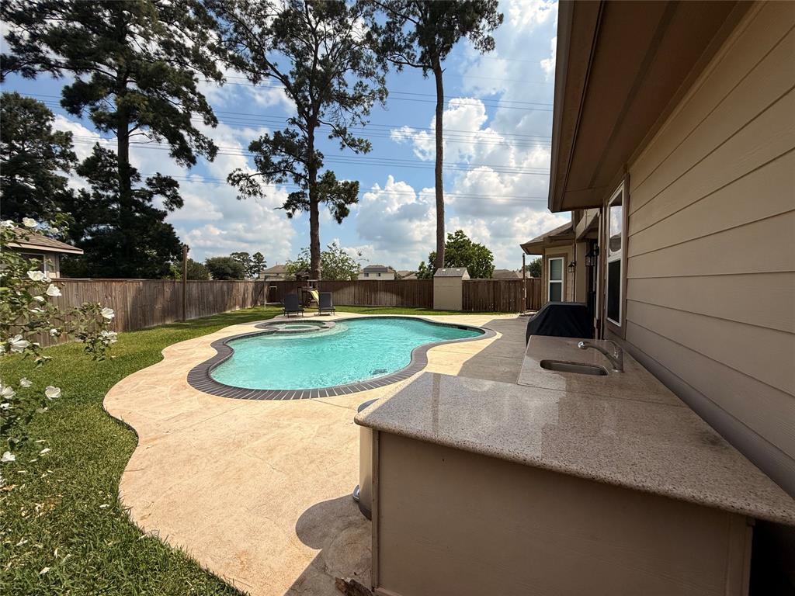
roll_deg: -0.2
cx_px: 398
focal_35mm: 14
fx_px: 322
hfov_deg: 102.1
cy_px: 298
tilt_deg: -2.6
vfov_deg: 85.7
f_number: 2.2
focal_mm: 2.22
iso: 50
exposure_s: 1/4149
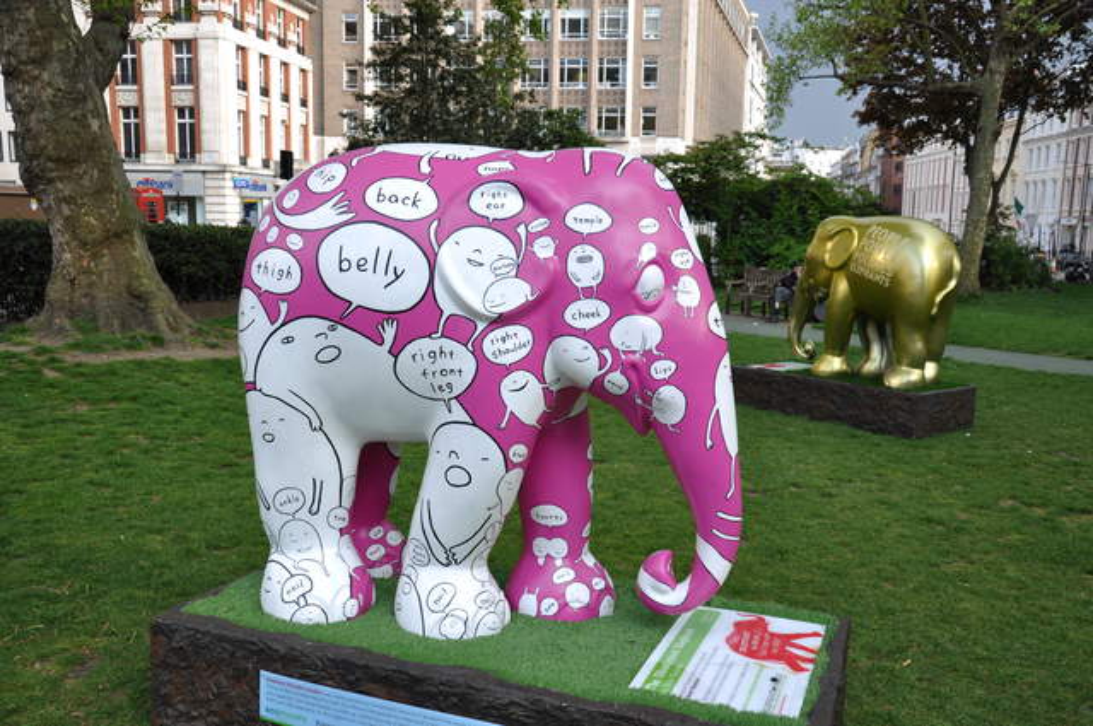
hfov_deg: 57.3
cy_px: 363
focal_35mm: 33
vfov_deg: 39.9
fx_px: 1001
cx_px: 546
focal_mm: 22
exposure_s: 1/80
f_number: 5
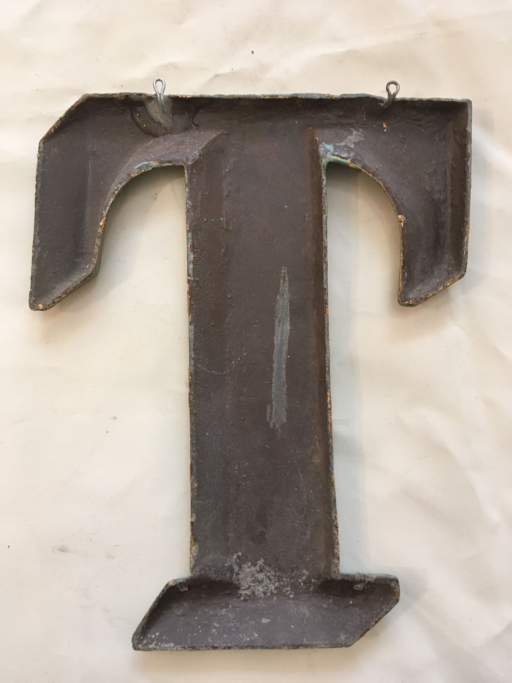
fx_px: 572
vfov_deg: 61.7
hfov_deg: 48.2
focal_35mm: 29
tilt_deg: -86.3
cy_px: 342
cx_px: 256
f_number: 2.2
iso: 160
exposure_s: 1/33
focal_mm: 4.15
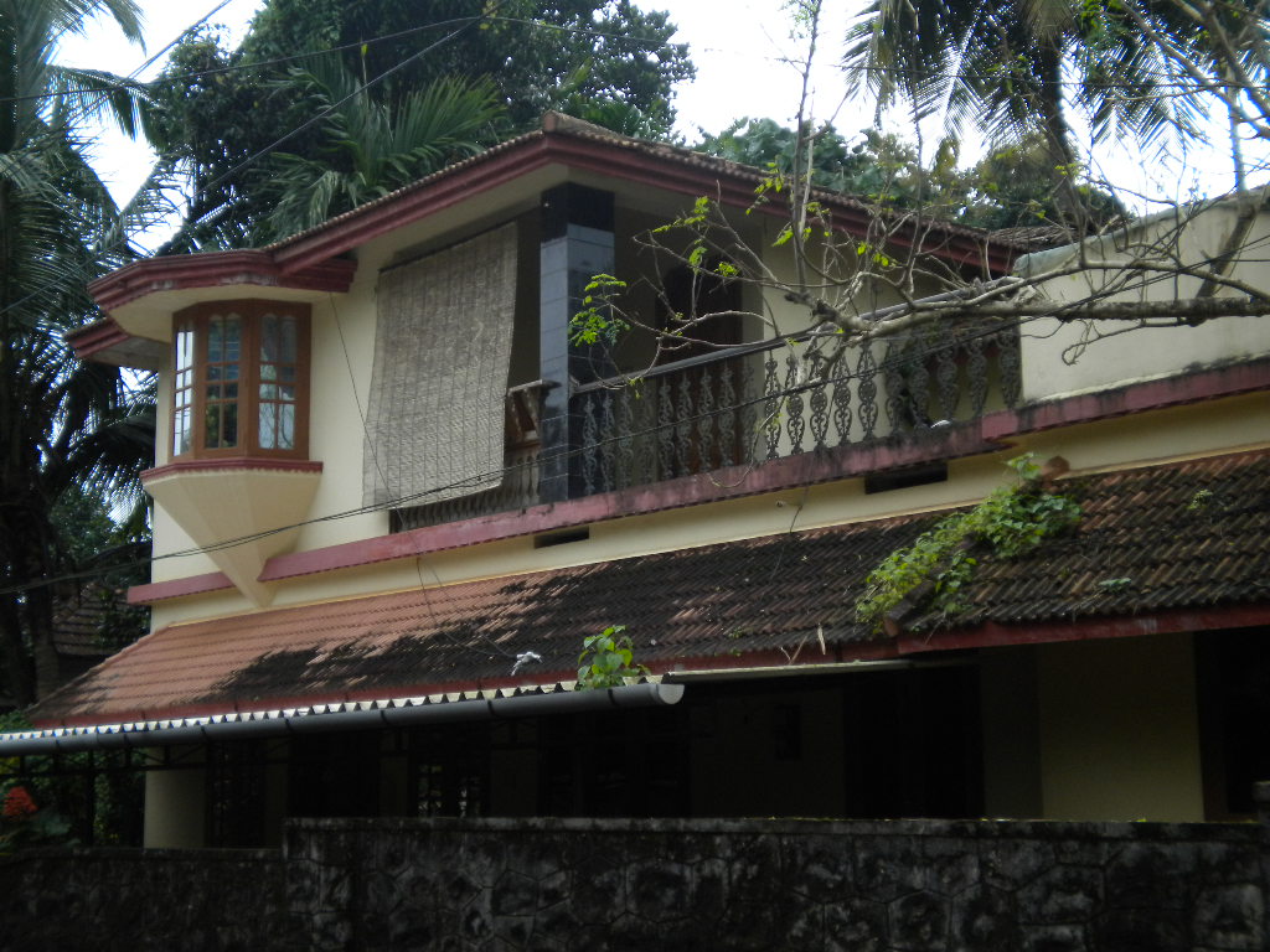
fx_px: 1908
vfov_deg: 28.0
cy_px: 476
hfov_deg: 36.8
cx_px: 635
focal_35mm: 52
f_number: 3.9
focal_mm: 9.3
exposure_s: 1/500
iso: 212
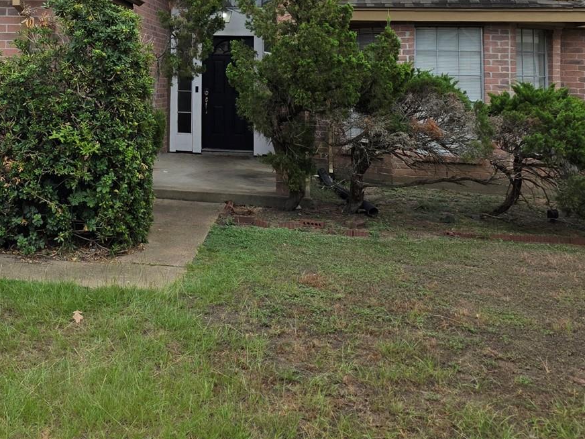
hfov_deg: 34.2
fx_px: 913
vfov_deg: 25.8
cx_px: 95
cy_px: 7
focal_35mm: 54
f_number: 1.7
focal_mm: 6.3
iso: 80
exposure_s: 1/2565
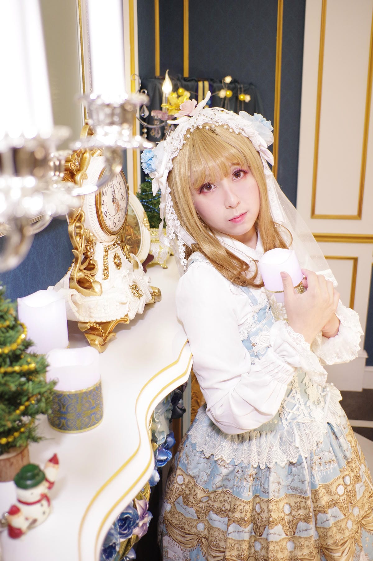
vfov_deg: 60.3
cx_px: 186
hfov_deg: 42.3
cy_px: 280
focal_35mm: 31
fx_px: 483
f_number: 3.2
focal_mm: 21
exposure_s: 1/100
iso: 400
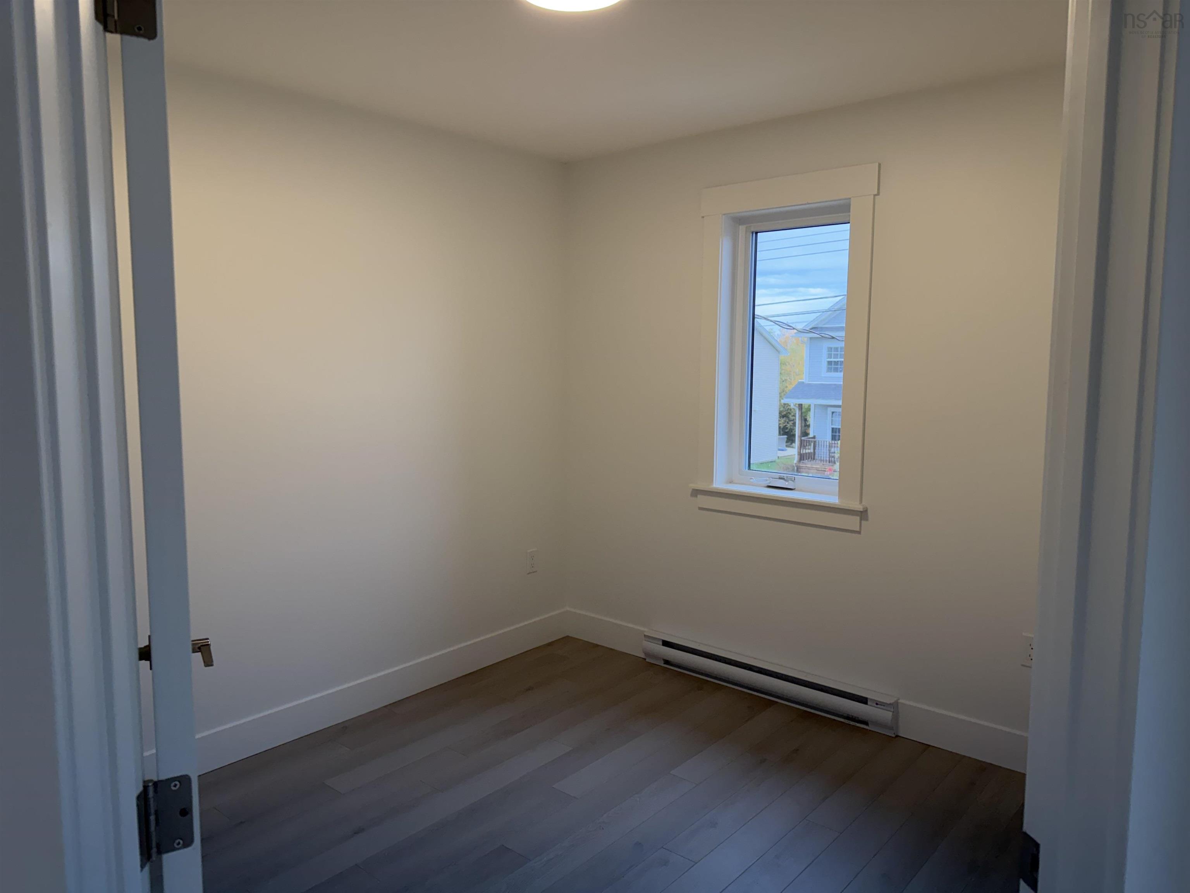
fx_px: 825
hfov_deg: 71.6
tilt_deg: -4.6
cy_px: 446
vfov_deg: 56.8
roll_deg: +0.4
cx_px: 595
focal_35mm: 24
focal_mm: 6.76
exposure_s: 1/231
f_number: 1.78
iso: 200
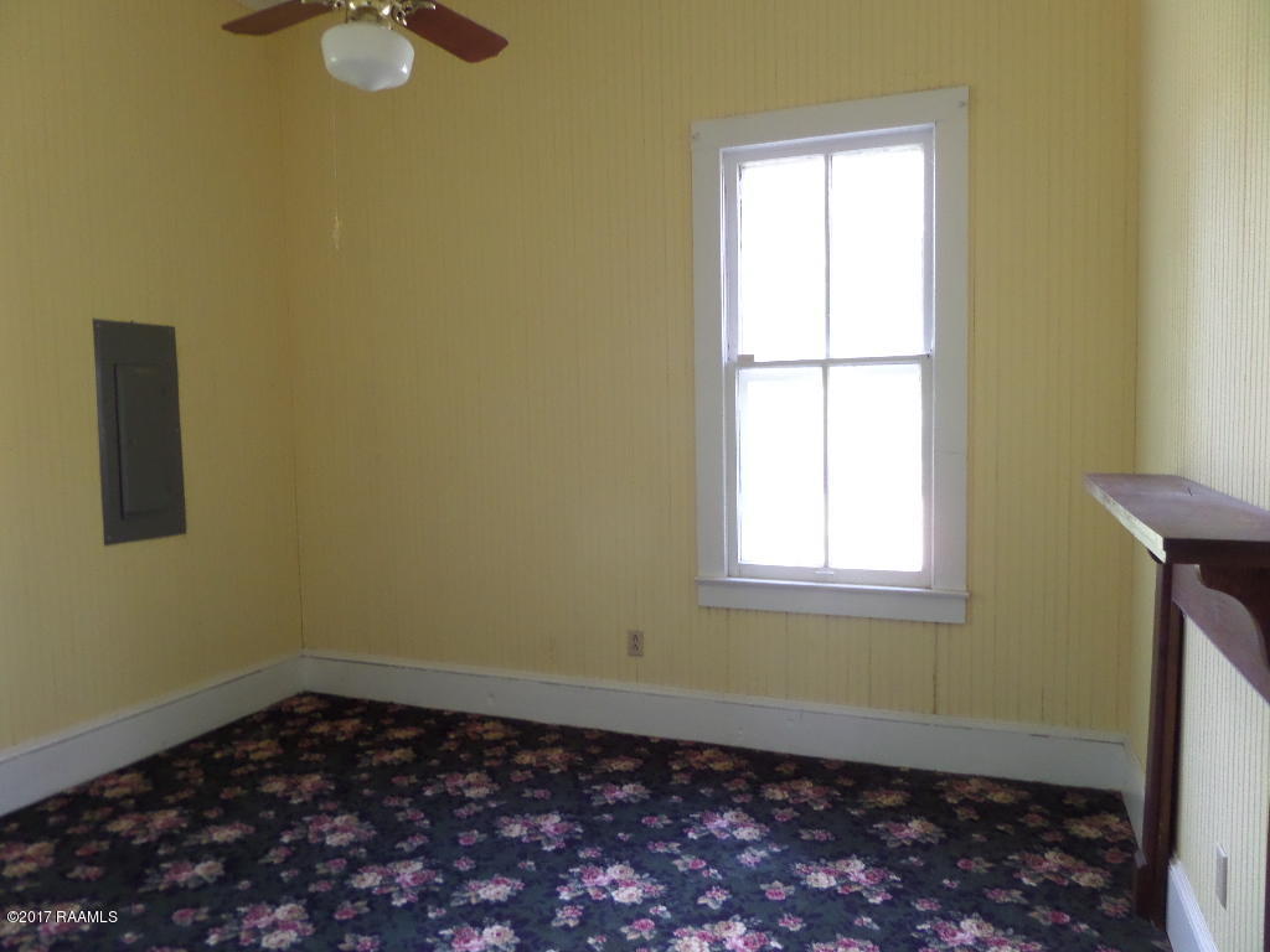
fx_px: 881
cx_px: 635
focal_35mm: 24
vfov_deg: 56.8
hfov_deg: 71.6
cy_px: 476
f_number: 3.2
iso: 320
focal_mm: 4
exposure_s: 1/30
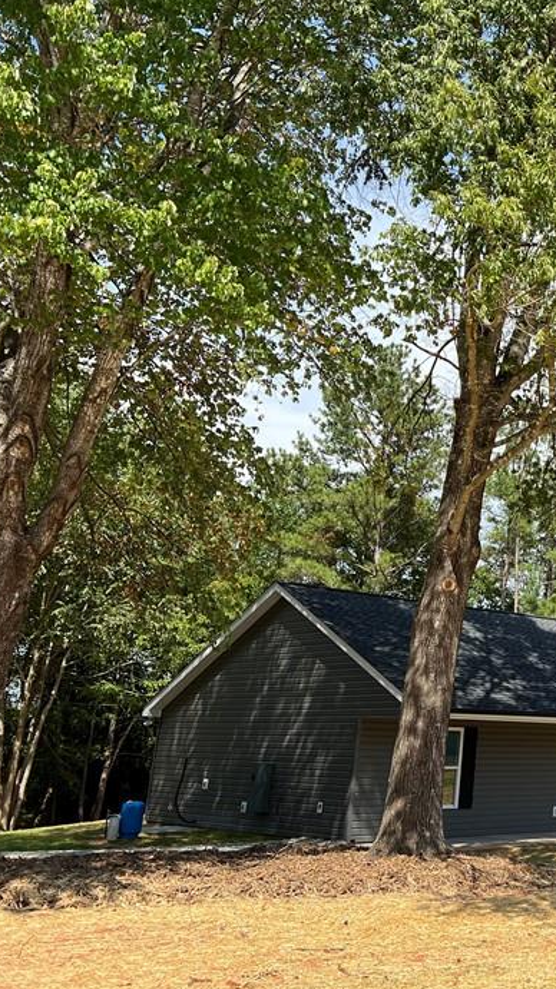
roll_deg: -1.1
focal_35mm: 42
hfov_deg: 25.1
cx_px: 692
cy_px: 449
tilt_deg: +14.0
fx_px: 1102
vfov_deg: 48.3
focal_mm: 5.7
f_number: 1.5
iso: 50
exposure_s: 1/2045
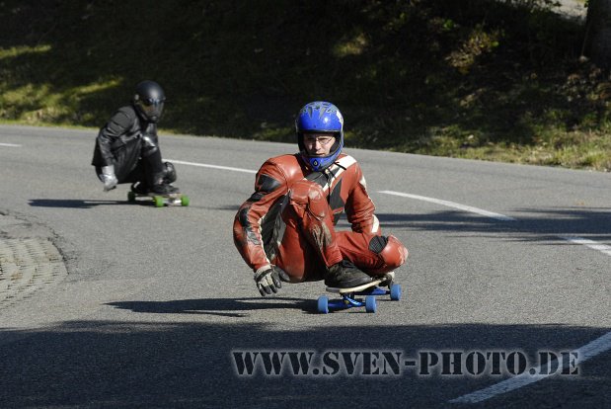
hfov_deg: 11.0
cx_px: 306
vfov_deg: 7.3
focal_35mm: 188
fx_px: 3185
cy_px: 204
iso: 200
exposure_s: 1/320
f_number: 8
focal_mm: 125
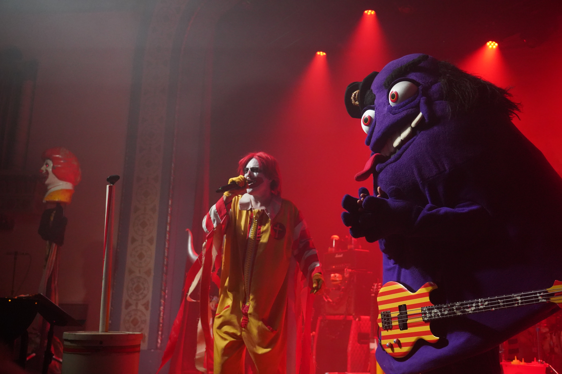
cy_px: 187
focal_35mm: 39
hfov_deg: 49.6
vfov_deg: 34.2
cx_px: 281
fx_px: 609
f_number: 4
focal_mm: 39
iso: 10000
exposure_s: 1/160
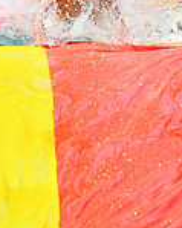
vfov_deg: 6.5
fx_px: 2009
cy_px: 38
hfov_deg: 5.2
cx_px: 106
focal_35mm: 298
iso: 200
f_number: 7.1
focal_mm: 70
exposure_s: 1/640
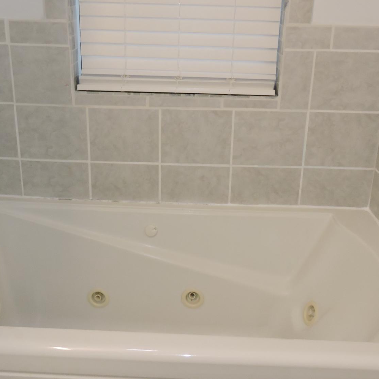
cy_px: 160
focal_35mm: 39
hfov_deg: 42.8
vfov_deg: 42.7
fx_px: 483
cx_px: 177
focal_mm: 4.3
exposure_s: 1/40
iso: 360
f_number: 3.3
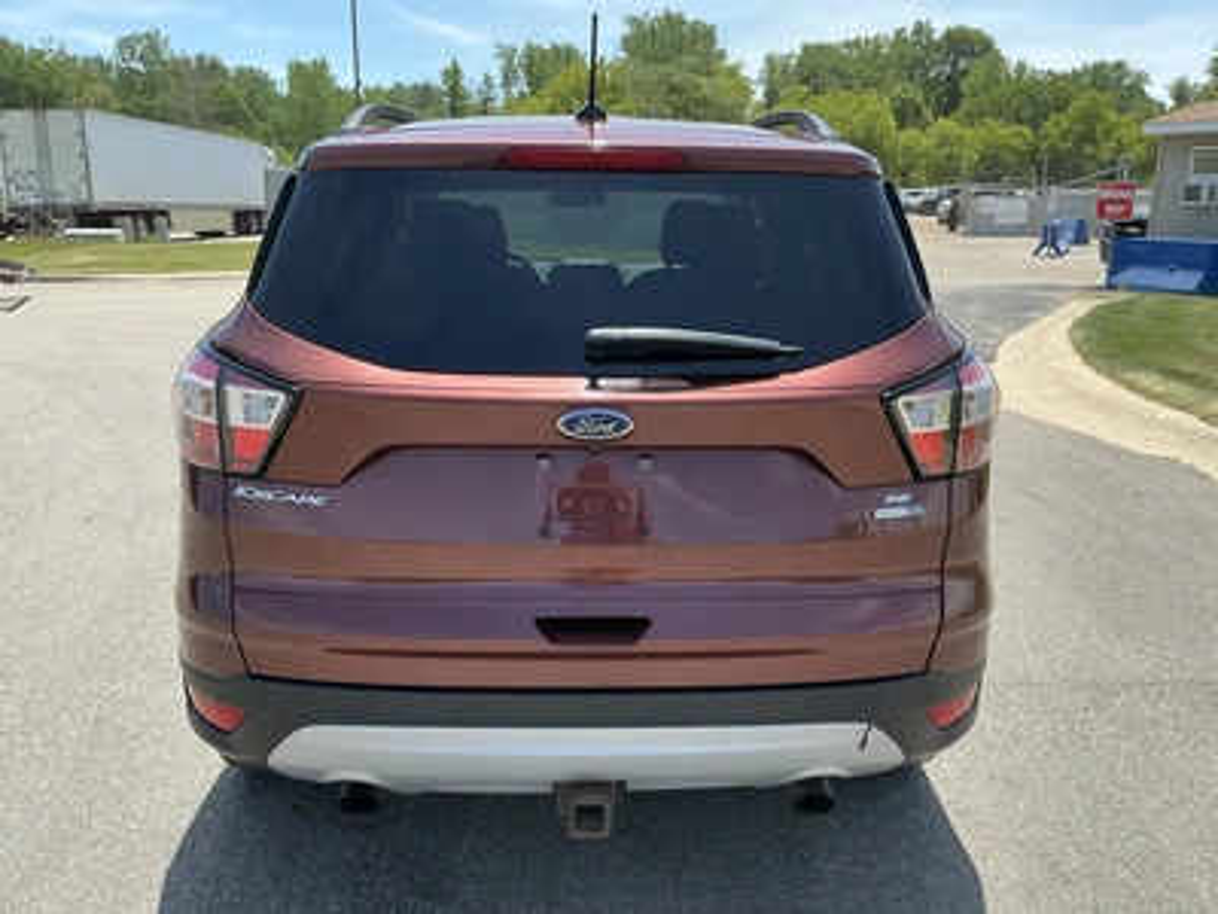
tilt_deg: -13.2
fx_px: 985
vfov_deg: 49.7
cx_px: 609
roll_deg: -0.1
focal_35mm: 28
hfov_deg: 63.4
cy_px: 457
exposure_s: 1/781
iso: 25
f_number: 1.8
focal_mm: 3
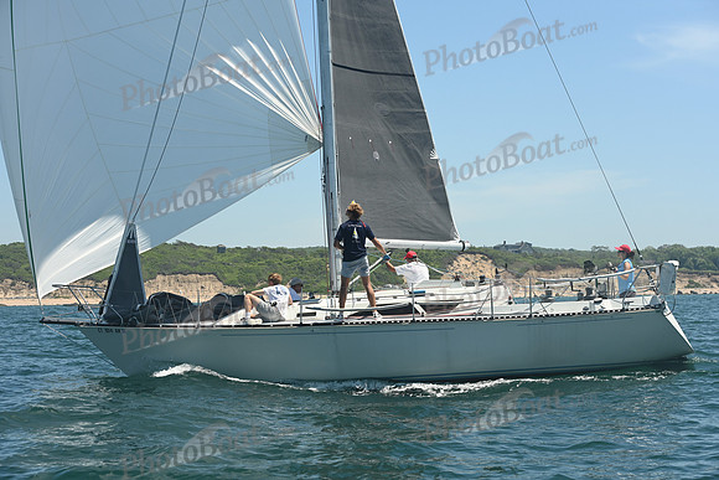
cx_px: 360
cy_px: 240
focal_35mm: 70
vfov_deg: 19.5
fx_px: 1398
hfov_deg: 28.8
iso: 320
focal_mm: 70
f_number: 7.1
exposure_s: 1/1000
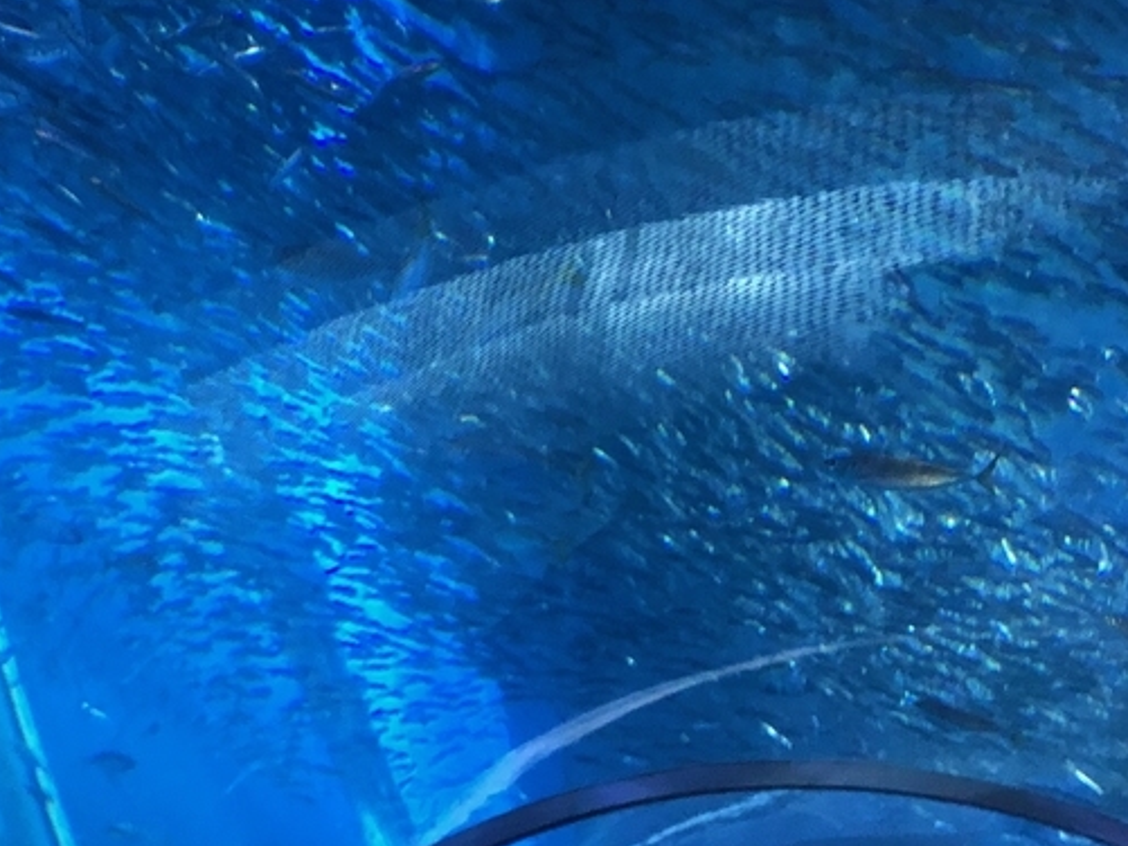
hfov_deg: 28.6
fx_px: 2184
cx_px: 299
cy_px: 356
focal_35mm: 67
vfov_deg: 21.9
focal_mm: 3.99
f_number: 1.8
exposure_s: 1/15
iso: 100
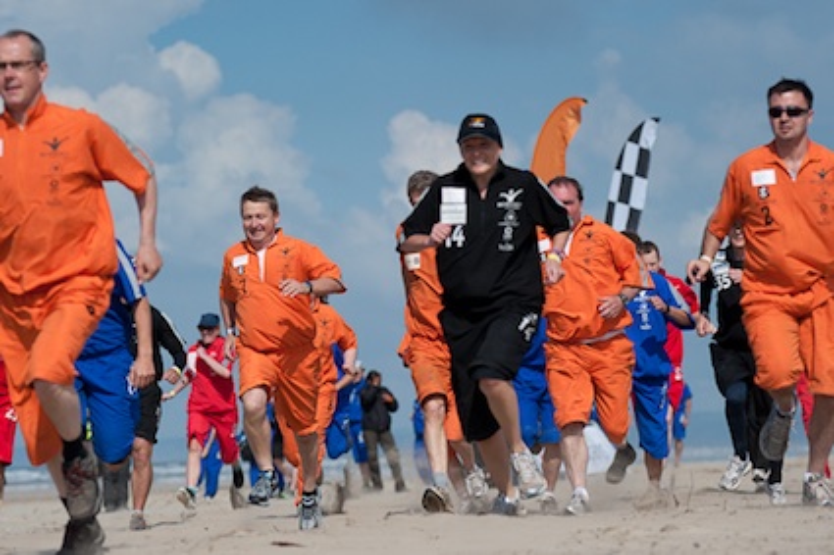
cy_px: 278
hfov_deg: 18.3
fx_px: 2594
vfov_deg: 12.2
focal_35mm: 112
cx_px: 417
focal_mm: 112
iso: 200
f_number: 4
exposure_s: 1/5000
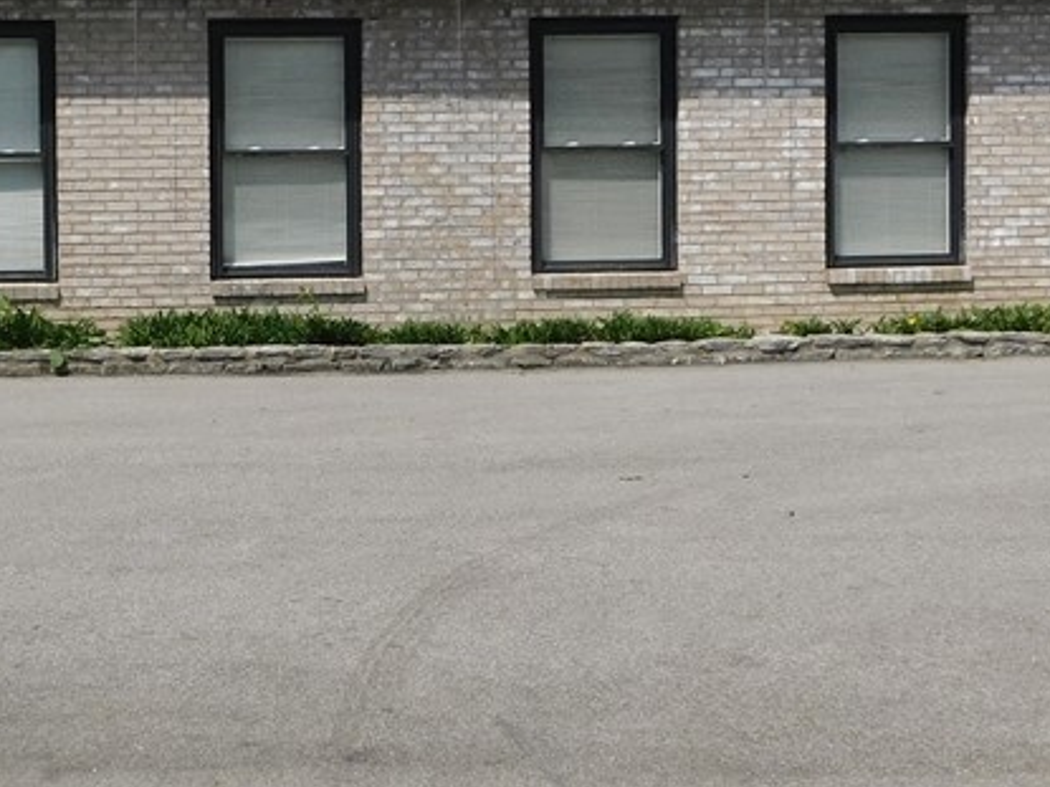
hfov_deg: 25.9
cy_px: 283
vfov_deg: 19.8
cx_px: 213
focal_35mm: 74
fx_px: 2244
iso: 125
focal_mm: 5.3
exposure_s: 1/500
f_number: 6.4
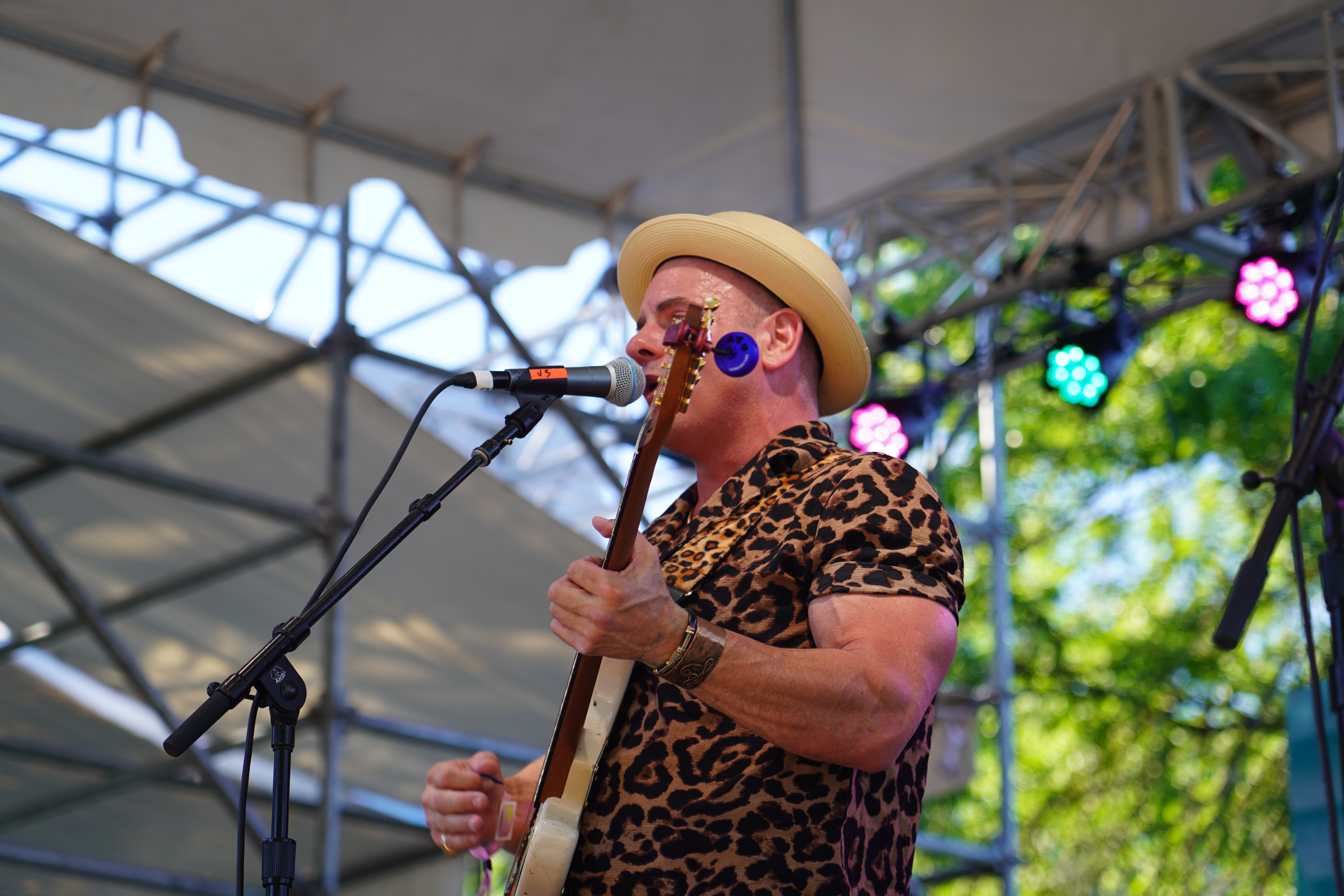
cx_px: 672
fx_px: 3920
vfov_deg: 13.0
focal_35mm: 105
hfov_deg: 19.5
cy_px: 448
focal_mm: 105
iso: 100
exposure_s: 1/125
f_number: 4
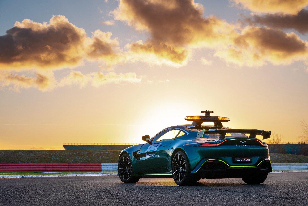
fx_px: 684
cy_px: 103
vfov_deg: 17.1
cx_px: 154
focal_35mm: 80
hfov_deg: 25.4
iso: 100
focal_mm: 80
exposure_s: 1/100
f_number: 7.1
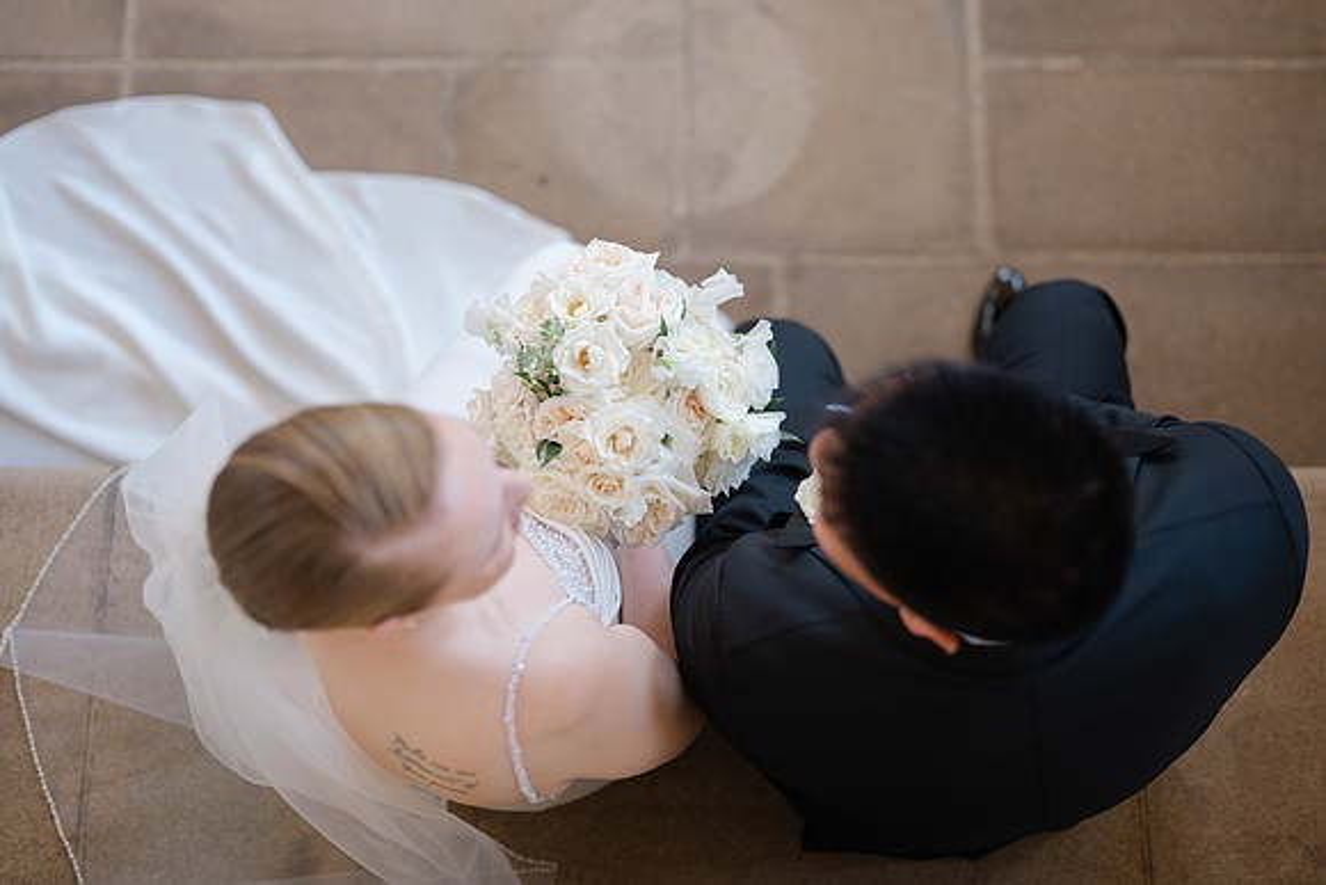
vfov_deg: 28.4
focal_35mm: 47
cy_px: 433
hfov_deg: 41.6
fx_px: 1747
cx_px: 677
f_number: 1.7
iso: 80
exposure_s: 1/160
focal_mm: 55
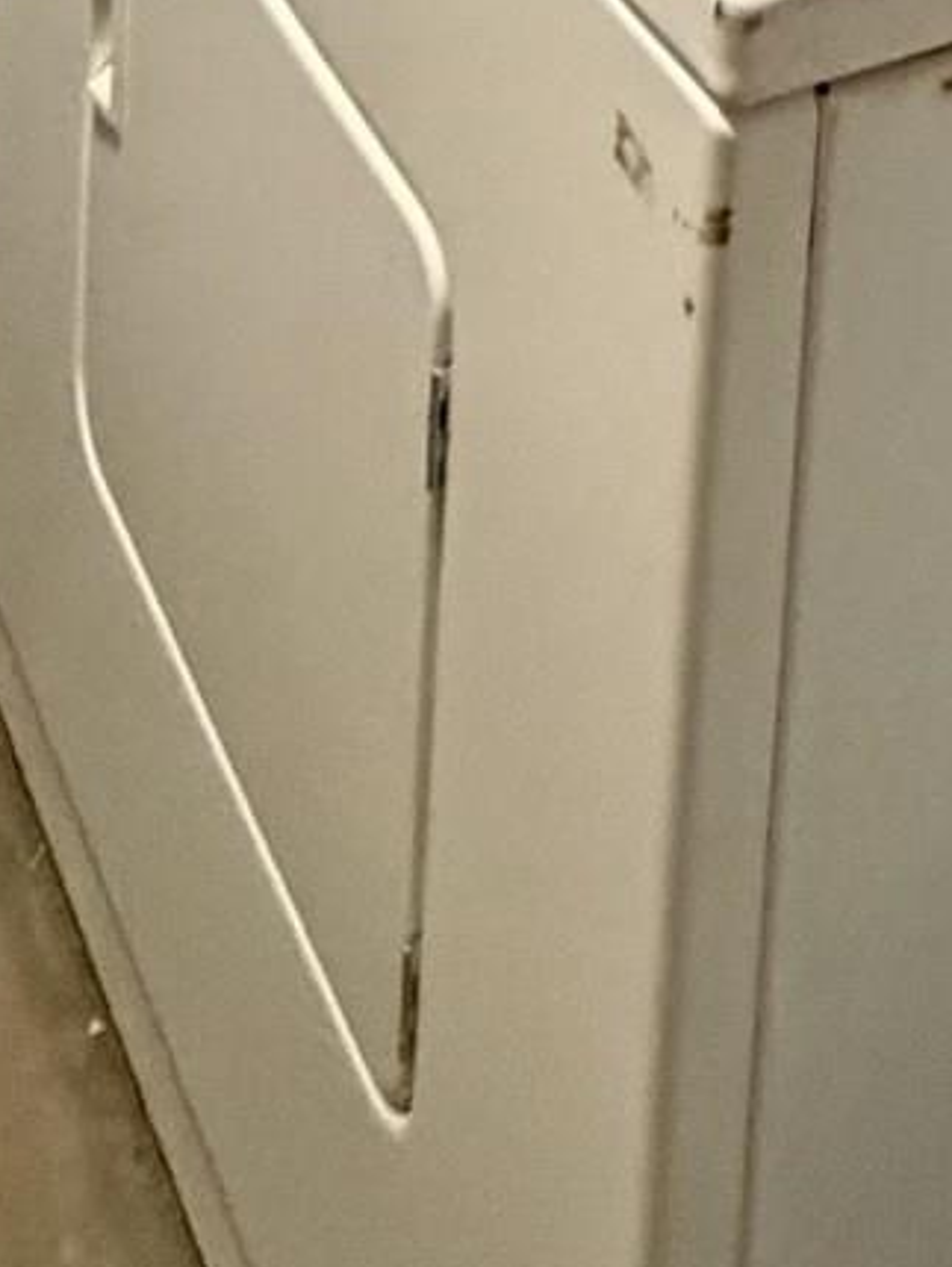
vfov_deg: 17.2
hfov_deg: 19.7
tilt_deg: -6.7
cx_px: 436
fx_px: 2747
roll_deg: -2.3
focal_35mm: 75
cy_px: -1400
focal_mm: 2.22
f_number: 2.2
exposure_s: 1/60
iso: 1000
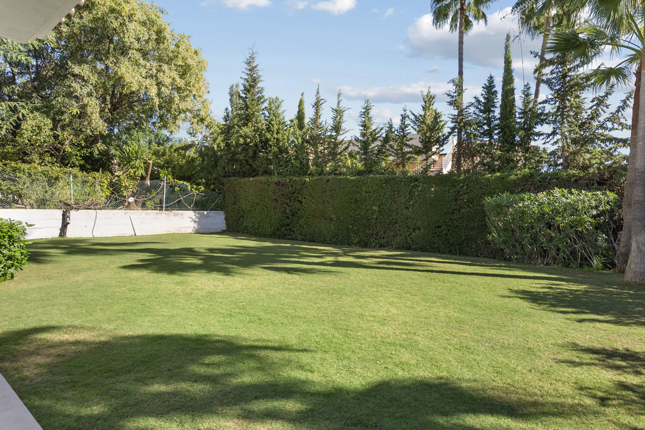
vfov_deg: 64.5
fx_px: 340
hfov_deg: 86.5
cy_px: 211
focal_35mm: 19
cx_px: 361
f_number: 8
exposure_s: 1/25
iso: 100
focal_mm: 16
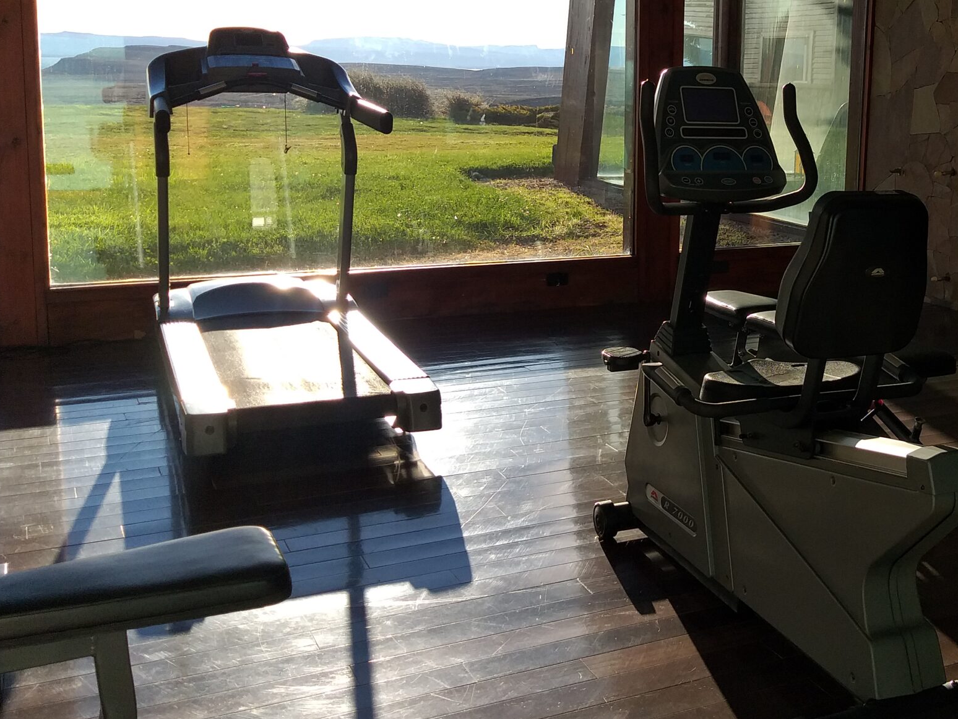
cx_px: 717
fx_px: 1190
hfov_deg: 42.5
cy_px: 247
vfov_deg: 33.3
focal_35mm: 43
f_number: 1.7
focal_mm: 3.93
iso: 40
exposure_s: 1/960
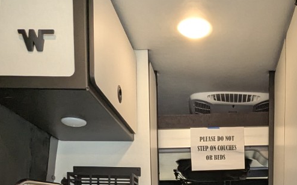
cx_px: 226
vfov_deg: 22.0
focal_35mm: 48
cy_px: 281
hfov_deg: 40.6
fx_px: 388
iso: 249
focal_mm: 2.35
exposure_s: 1/108
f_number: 2.2
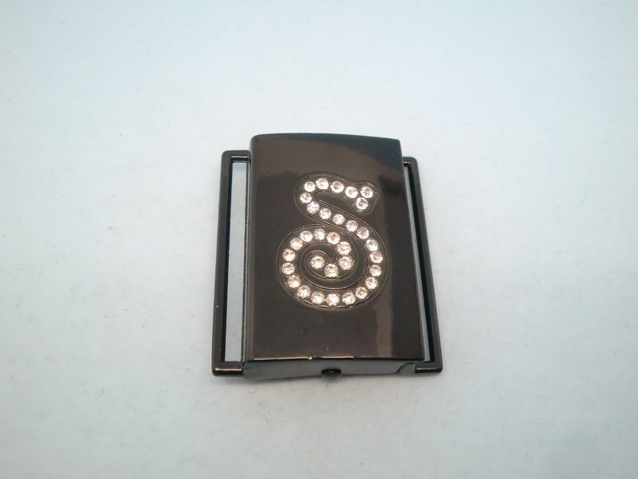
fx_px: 627
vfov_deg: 41.8
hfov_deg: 54.0
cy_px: 240
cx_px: 319
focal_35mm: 34
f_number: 2.8
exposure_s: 1/100
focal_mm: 5.58
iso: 200
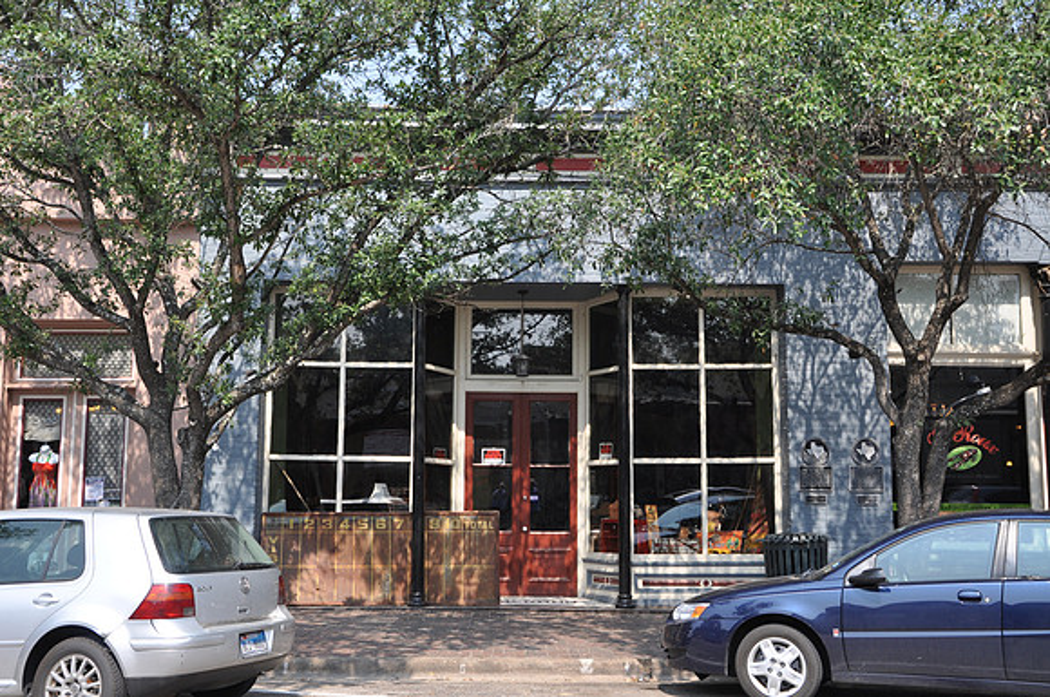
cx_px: 525
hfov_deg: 49.6
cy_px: 348
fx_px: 1136
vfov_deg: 34.1
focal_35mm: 39
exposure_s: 1/200
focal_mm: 26
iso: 200
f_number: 7.1
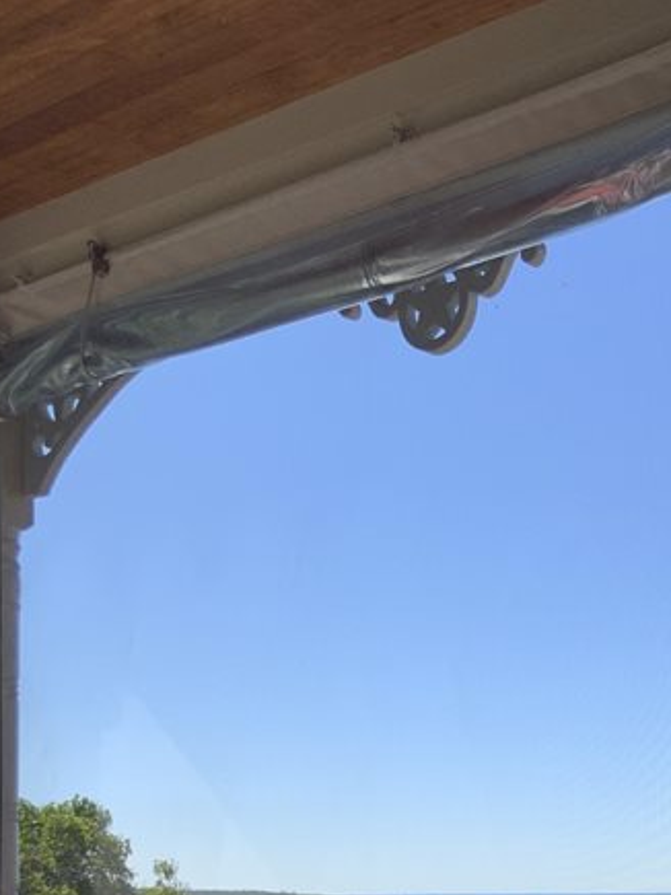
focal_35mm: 64
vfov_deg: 28.7
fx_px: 1655
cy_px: 852
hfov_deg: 22.3
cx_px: 624
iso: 16
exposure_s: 1/1534
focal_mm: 3
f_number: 1.8
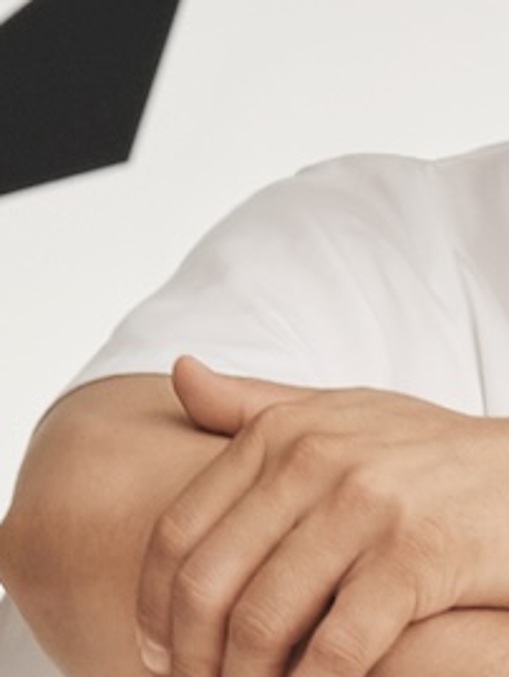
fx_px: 4662
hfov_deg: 6.2
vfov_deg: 8.1
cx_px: 758
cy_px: 1019
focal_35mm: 238
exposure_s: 1/160
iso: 1600
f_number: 11
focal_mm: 63
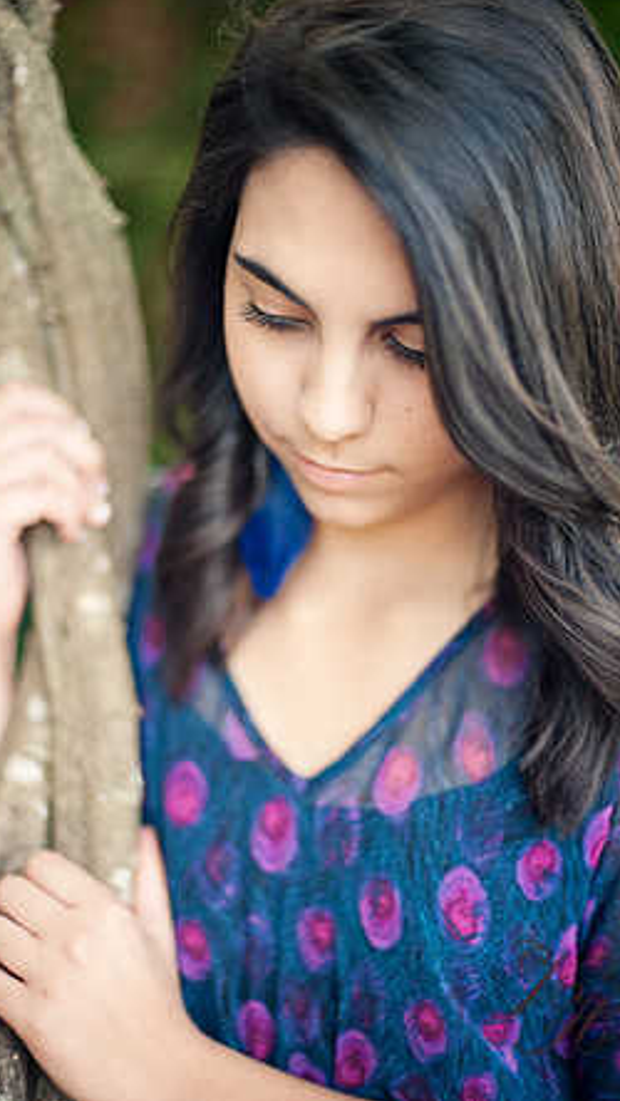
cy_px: 546
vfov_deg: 39.2
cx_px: 299
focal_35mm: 53
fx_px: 1548
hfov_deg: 22.6
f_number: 1.4
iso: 320
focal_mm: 50
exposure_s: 1/400
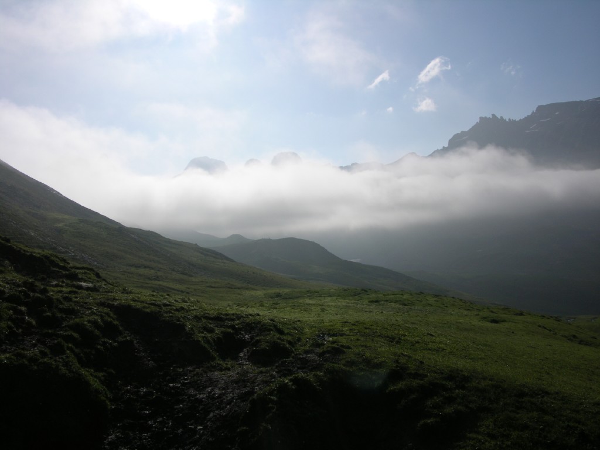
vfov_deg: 40.7
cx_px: 300
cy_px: 225
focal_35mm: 35
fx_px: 607
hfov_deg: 52.6
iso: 50
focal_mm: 8.9
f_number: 8
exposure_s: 1/592
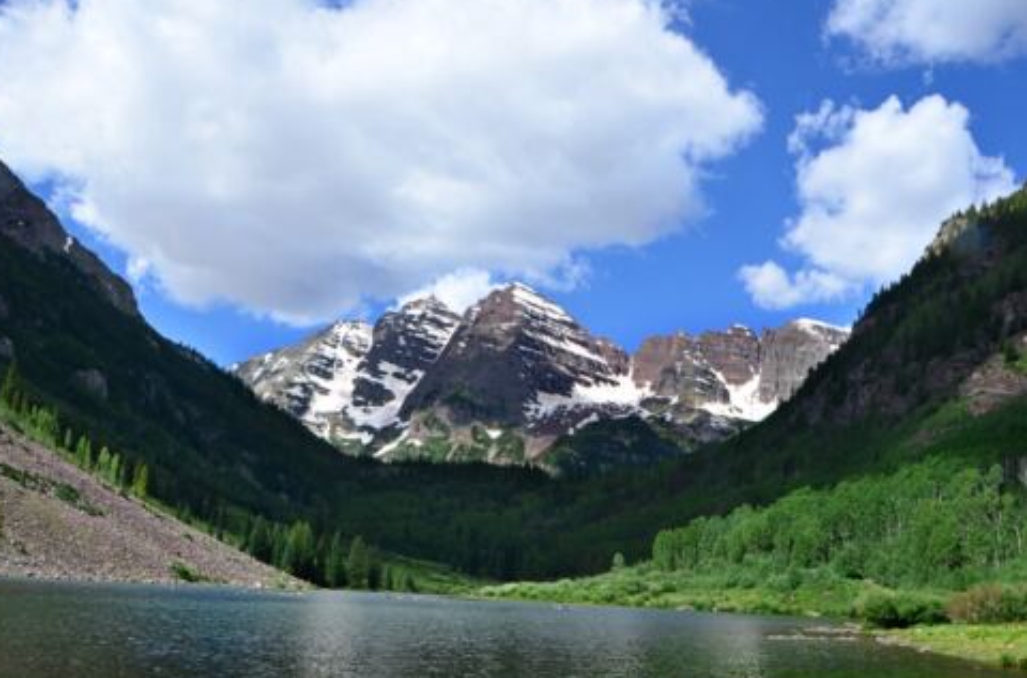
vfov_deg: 36.4
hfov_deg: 53.3
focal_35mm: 36
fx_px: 1024
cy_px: 437
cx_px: 522
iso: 200
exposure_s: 1/125
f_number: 16
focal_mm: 18
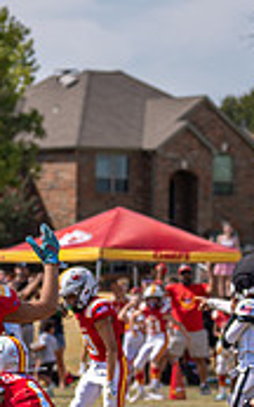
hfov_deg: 5.3
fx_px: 2738
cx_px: 12
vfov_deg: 8.4
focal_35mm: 247
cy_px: 418
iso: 100
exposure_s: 1/3200
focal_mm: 70
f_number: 2.8
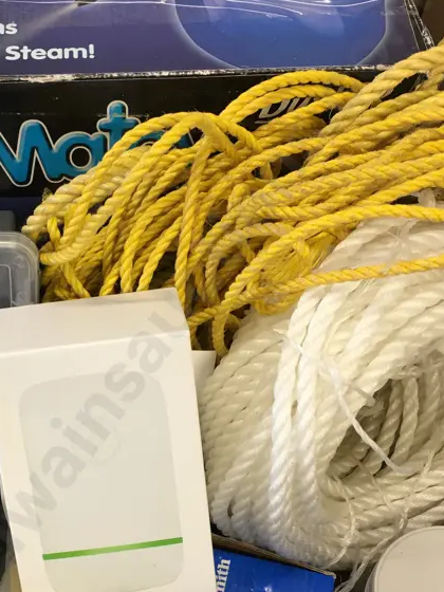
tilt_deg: -59.3
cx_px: 115
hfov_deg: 27.2
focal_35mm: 53
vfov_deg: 35.8
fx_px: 906
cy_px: 393
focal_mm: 4.15
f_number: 2.2
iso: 32
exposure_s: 1/17
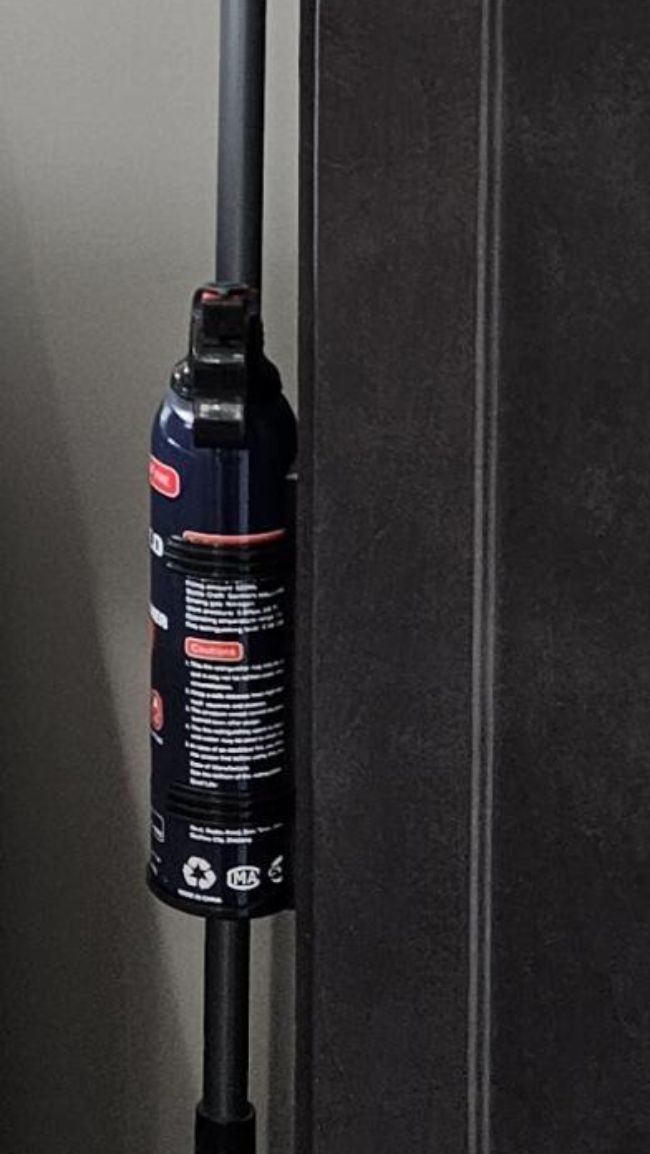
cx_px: -139
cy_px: -118
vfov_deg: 19.0
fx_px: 3306
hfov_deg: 11.0
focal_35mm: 108
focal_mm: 5.4
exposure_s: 1/120
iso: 200
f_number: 1.8
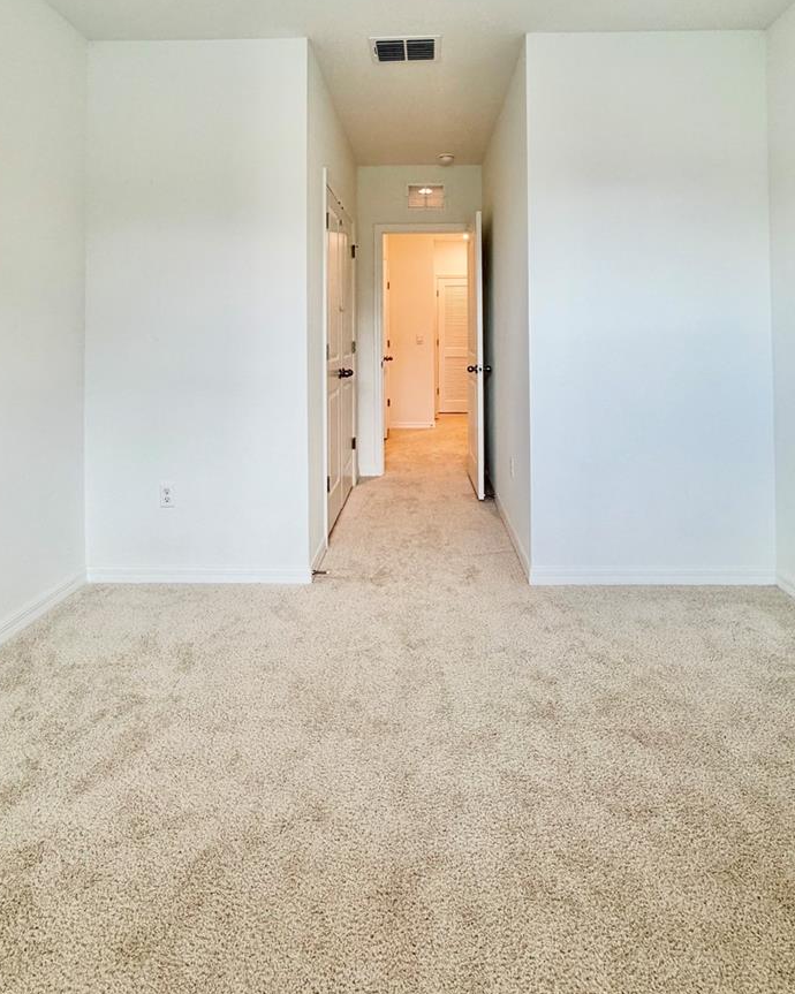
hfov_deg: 70.8
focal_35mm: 19
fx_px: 559
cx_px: 410
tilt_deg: +1.5
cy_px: 325
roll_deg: +1.7
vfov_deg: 80.3
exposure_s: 1/120
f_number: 2.2
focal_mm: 2.22
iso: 100
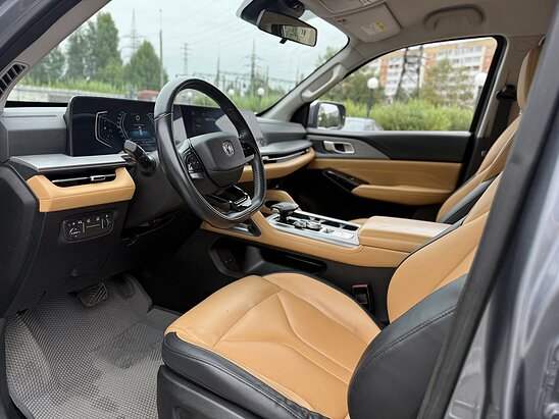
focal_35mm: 24
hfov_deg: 71.6
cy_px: 210
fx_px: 388
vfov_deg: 56.8
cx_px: 280
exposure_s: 1/148
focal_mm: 6.76
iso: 64
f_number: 1.78
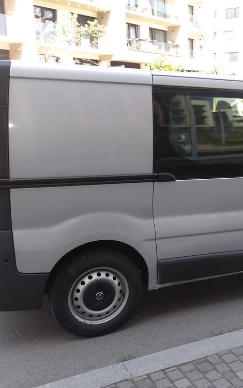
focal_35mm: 39
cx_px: 211
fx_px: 413
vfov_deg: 50.4
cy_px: 194
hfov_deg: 31.5
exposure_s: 1/135
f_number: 3
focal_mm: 4.9
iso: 100
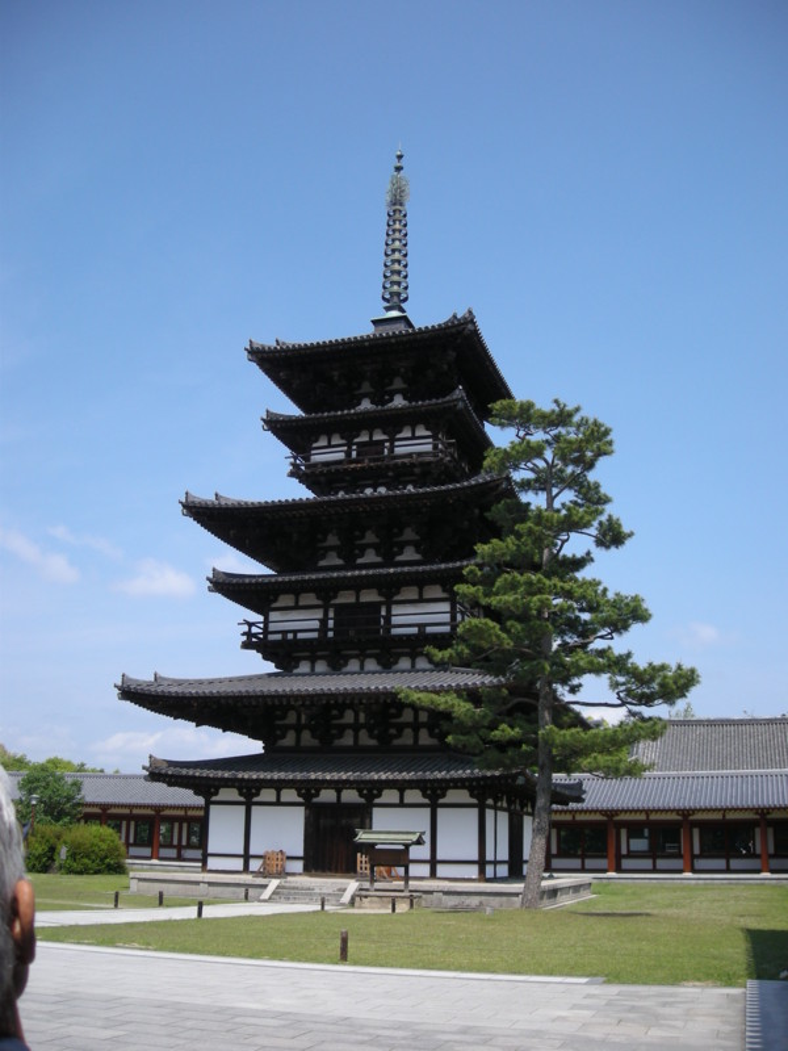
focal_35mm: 35
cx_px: 394
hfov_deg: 40.7
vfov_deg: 52.6
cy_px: 526
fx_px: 1062
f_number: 5.7
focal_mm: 5.7
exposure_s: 1/233
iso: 50
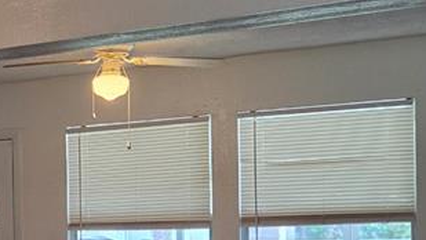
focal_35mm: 83
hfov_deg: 23.8
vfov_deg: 14.3
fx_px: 938
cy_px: 241
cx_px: -52
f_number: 1.8
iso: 125
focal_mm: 5.4
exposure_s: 1/120
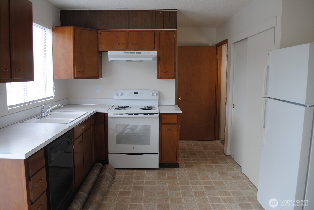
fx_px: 236
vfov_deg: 48.0
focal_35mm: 27
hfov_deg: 67.3
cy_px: 105
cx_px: 157
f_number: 5
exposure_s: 1/100
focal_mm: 18
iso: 200
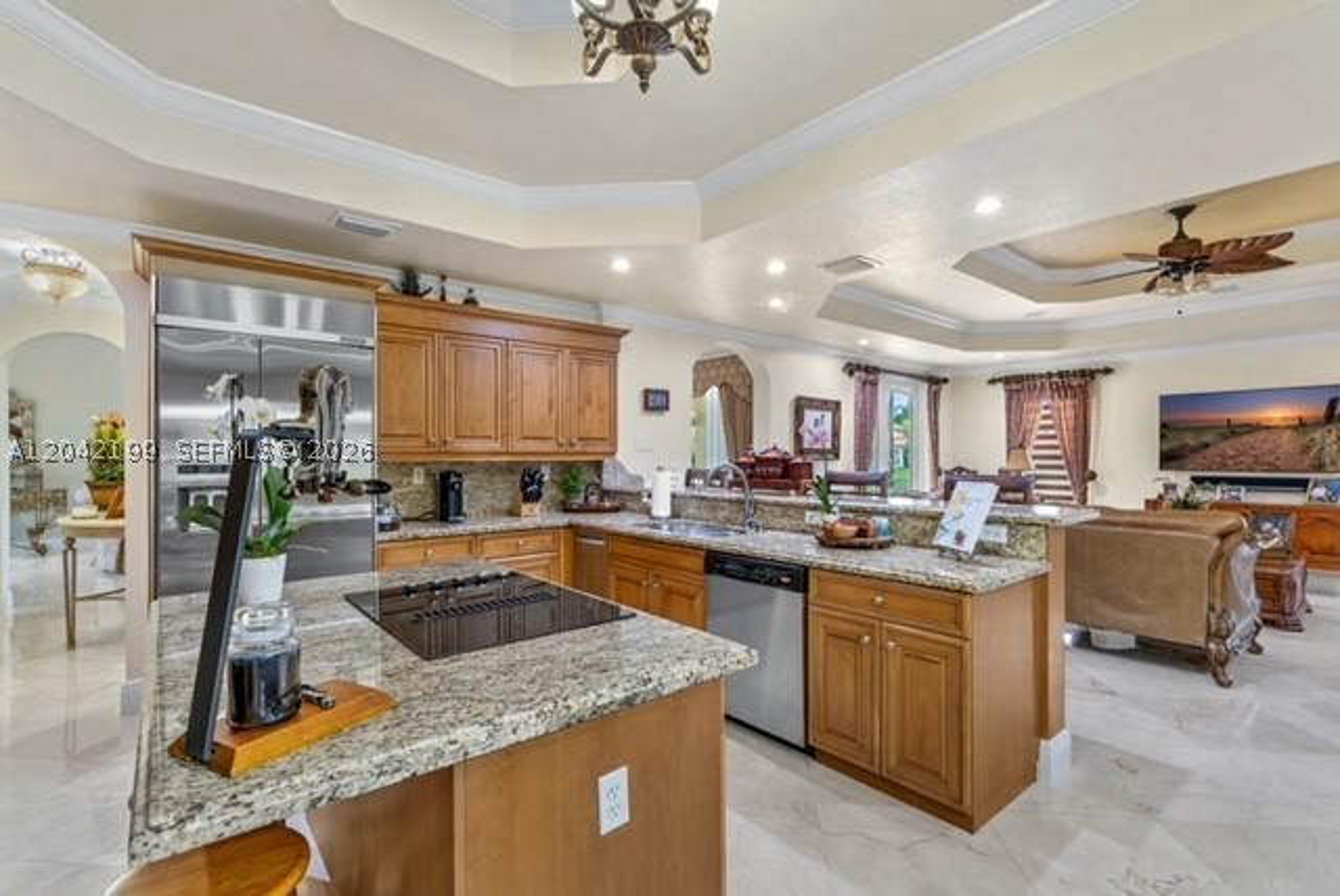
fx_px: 596
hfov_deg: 96.7
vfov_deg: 73.9
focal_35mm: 16
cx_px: 670
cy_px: 448
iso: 200
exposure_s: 2
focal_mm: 16
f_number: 8
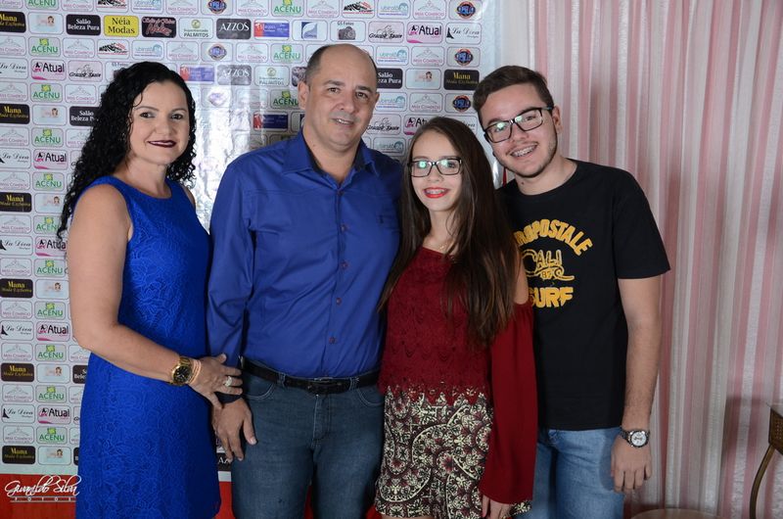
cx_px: 392
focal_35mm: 39
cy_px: 260
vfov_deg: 34.1
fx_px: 847
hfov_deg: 49.6
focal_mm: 26
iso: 400
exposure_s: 1/200
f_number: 5
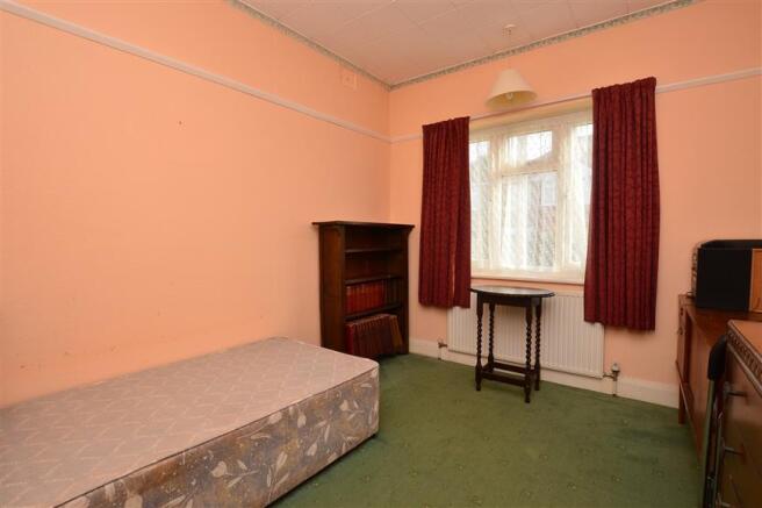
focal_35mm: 17
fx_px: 365
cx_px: 381
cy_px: 254
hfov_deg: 92.5
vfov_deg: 69.6
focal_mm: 11.5
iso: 200
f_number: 5.6
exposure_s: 1/125
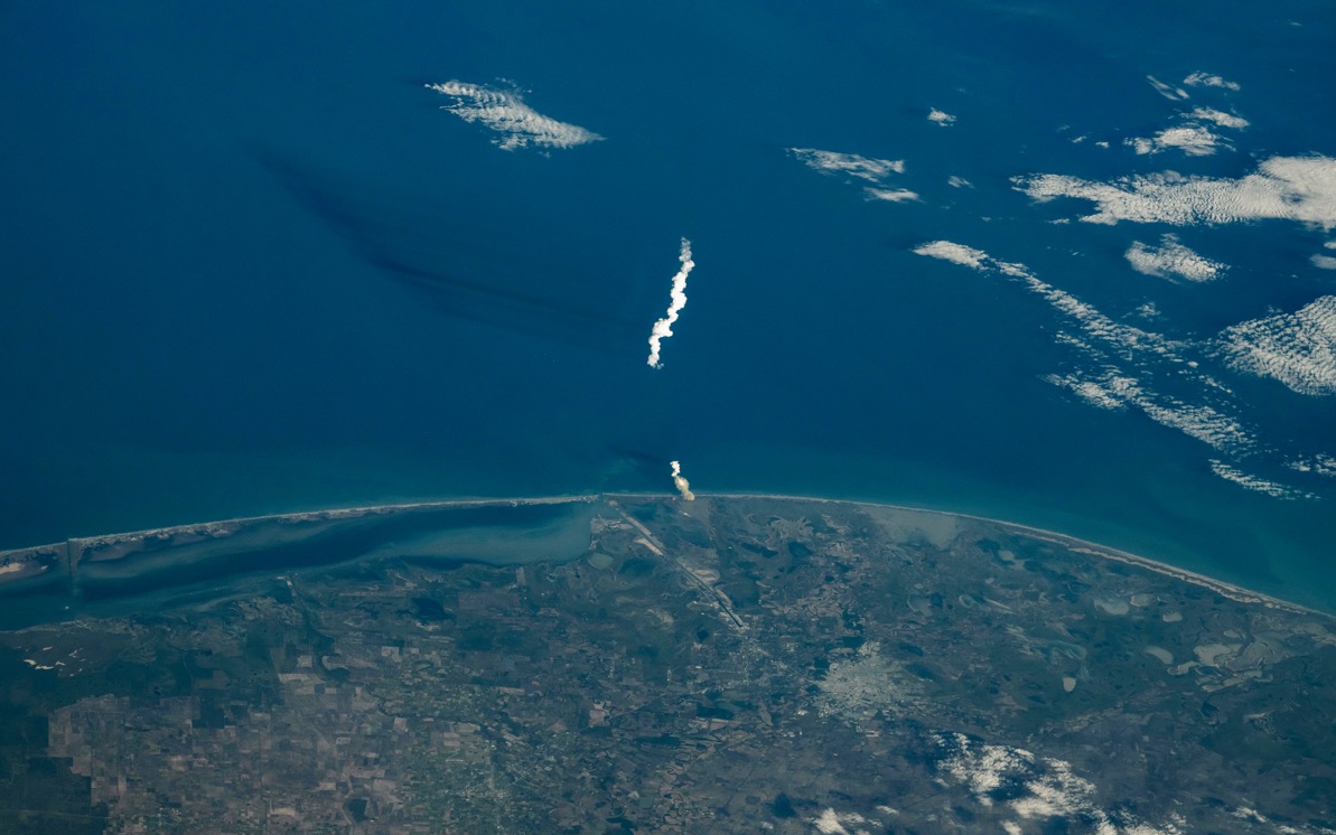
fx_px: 7465
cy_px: 447
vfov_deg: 6.4
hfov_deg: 10.2
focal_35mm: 205
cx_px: 670
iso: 800
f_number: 8
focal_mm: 200
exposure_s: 1/3200
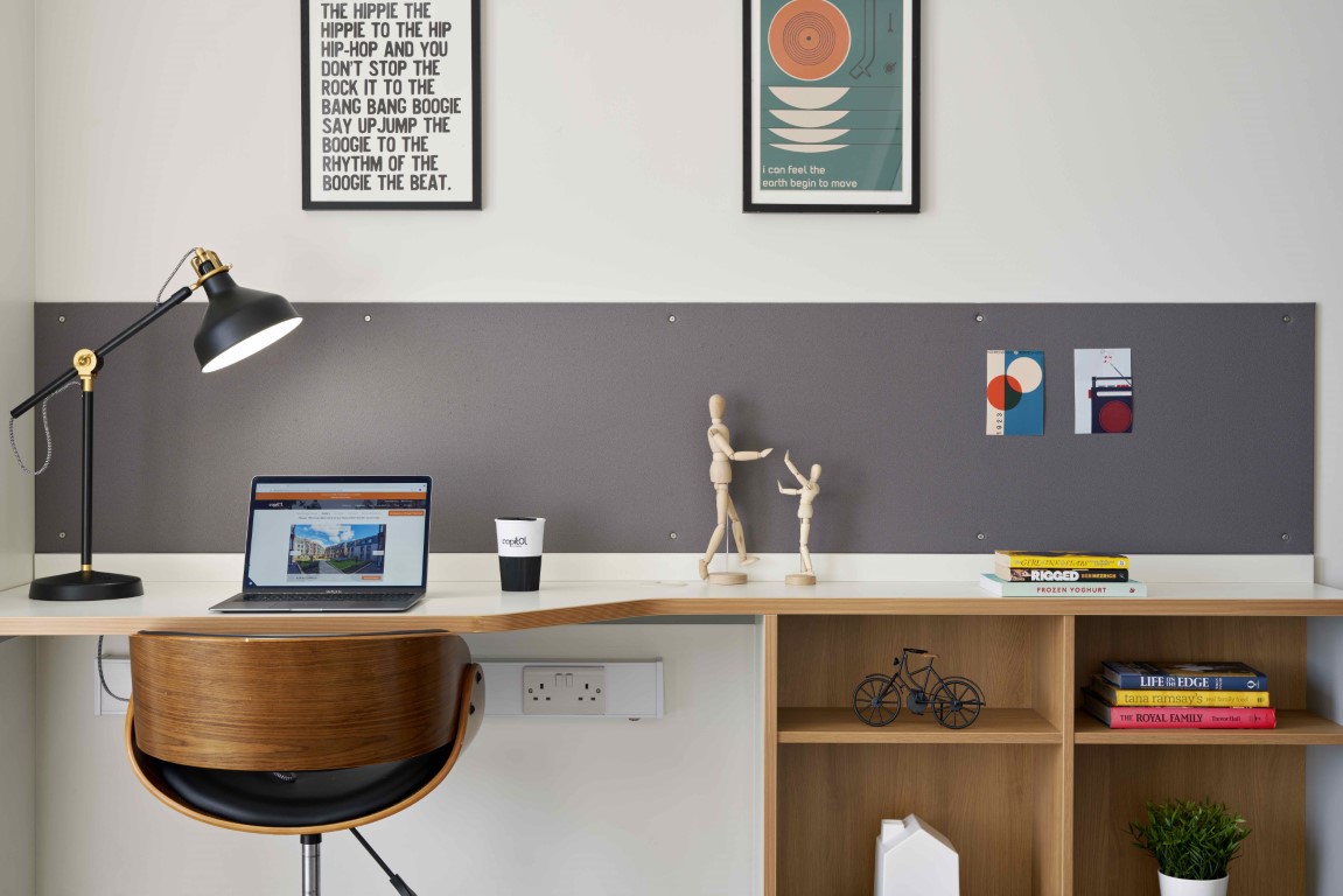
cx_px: 672
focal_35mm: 50
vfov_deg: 27.0
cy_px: 448
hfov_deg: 39.6
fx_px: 1866
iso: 50
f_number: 10
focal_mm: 50
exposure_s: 1/3
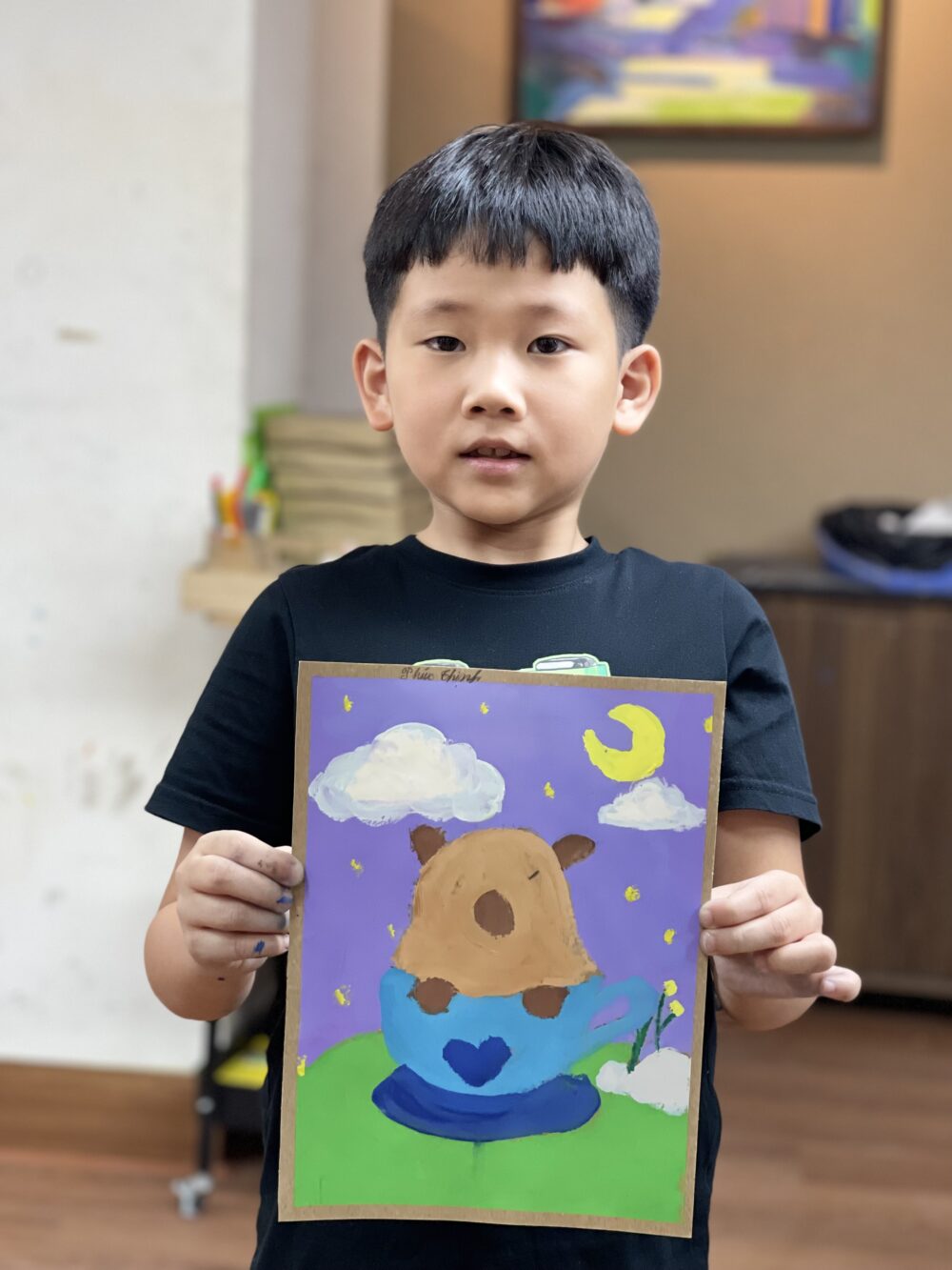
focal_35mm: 64
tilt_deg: -8.1
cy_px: 635
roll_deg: -2.4
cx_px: 476
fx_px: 2346
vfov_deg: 30.3
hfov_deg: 22.9
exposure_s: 1/100
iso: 200
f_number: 2.2
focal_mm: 7.5
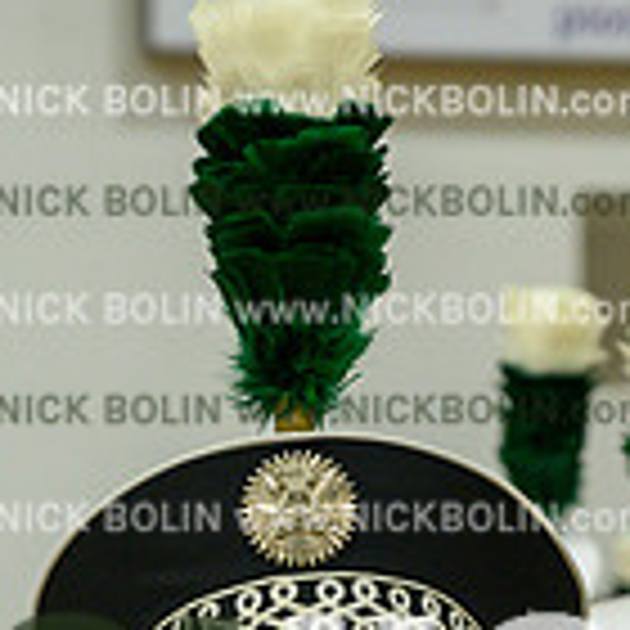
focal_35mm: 247
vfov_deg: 7.0
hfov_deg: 7.1
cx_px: 306
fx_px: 5086
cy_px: 828
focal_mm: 70
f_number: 4
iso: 1250
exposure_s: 1/250
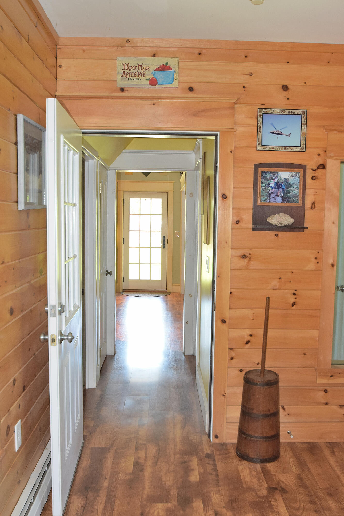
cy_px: 258
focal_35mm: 36
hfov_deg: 36.9
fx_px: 516
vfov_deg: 53.1
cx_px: 172
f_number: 4.5
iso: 1250
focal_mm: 24
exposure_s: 1/60
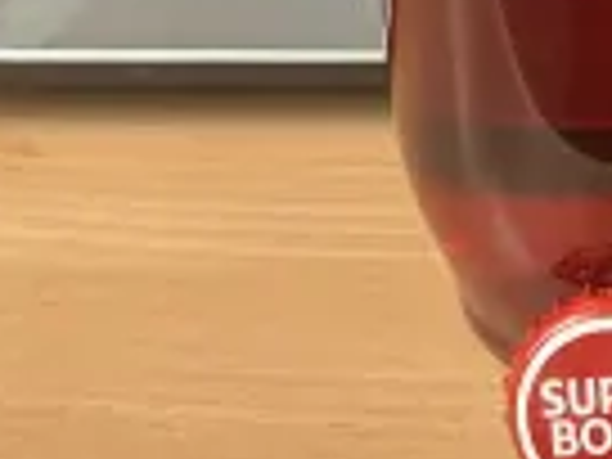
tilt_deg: -25.9
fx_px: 1503
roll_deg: -0.5
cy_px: -36
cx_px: 724
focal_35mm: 85
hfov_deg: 21.5
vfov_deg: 16.9
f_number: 1.8
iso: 125
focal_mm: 3
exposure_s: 1/60
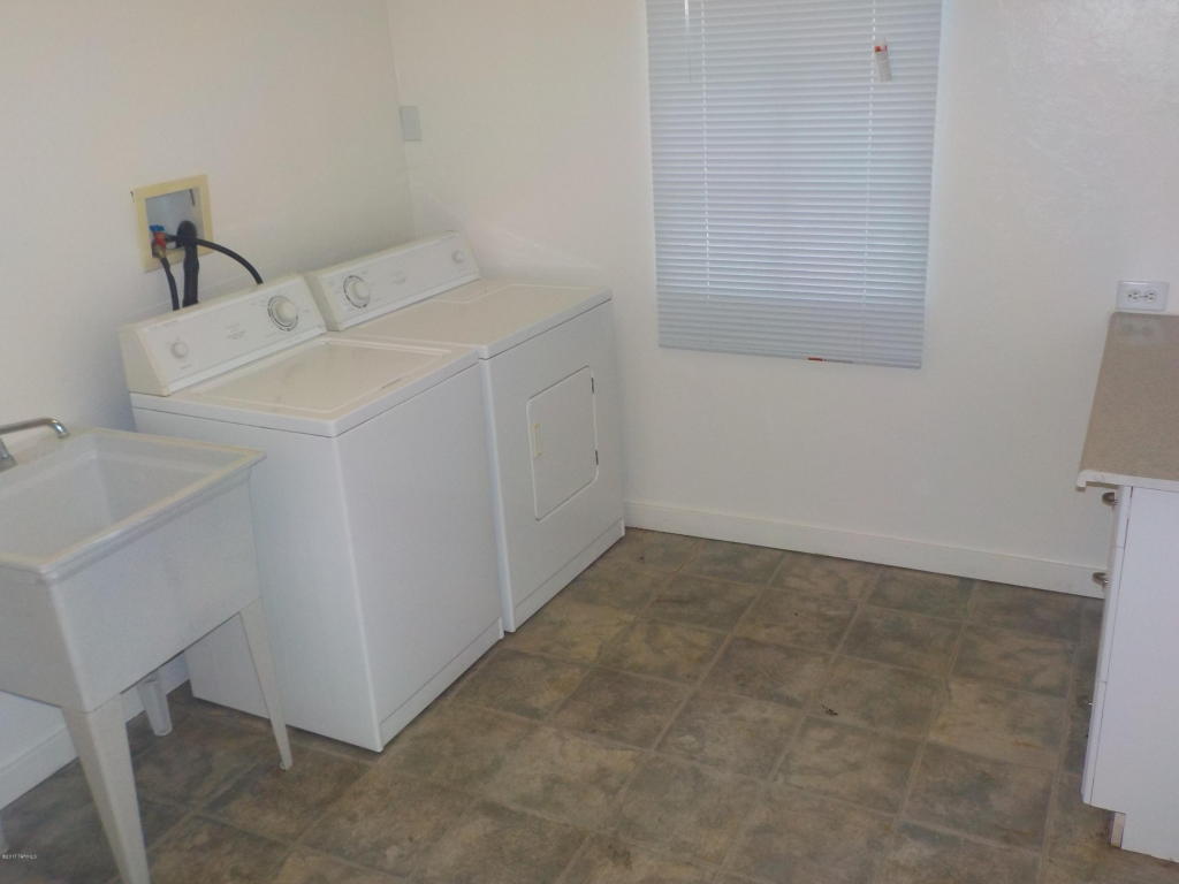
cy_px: 442
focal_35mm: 30
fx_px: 1022
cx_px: 590
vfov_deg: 46.8
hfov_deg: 60.0
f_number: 3.3
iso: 200
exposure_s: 1/30
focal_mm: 4.1
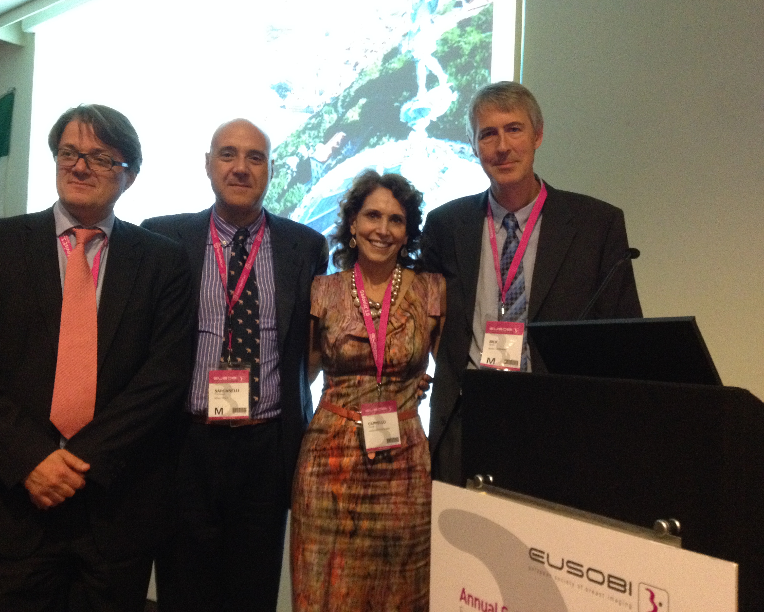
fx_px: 837
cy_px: 302
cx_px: 352
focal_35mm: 37
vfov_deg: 40.1
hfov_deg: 49.0
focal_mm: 4.28
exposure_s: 1/15
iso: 500
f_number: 2.4
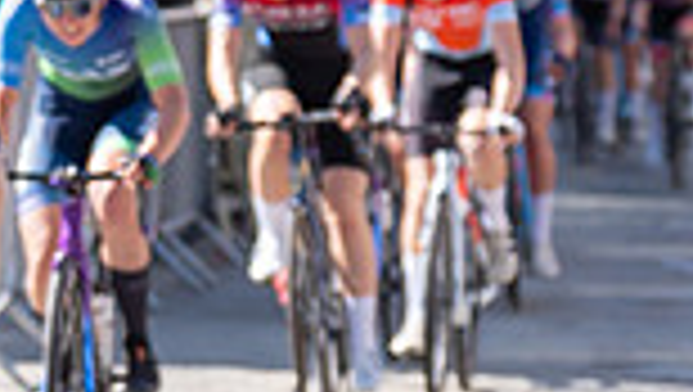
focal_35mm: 381
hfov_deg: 5.6
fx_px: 7008
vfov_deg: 3.2
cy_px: 21
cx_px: -459
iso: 100
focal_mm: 75
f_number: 3.5
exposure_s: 1/1000
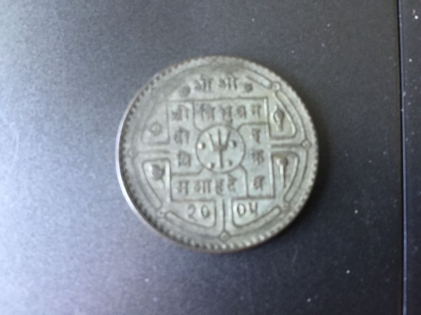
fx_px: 353
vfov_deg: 48.2
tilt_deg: -82.5
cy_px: 158
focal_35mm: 29
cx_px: 210
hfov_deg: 61.7
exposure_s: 1/8
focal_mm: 4.15
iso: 125
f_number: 2.2
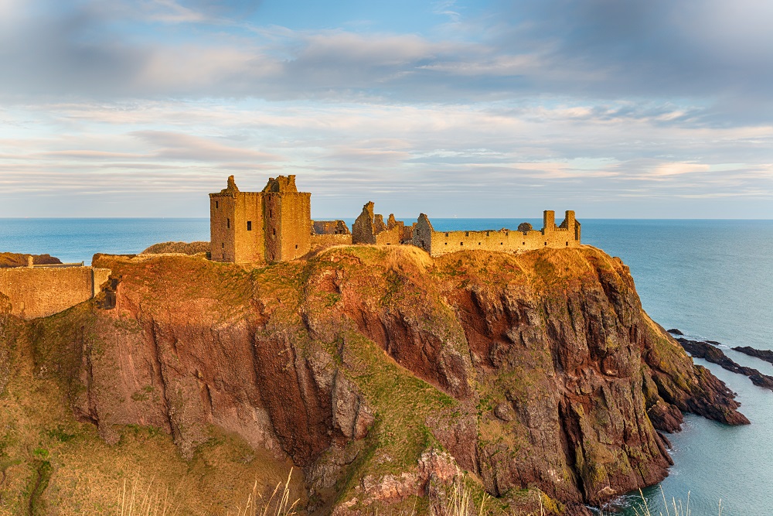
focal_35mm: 35
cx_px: 386
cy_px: 258
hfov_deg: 54.4
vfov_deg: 37.9
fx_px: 752
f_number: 11
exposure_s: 1/20
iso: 100
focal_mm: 35
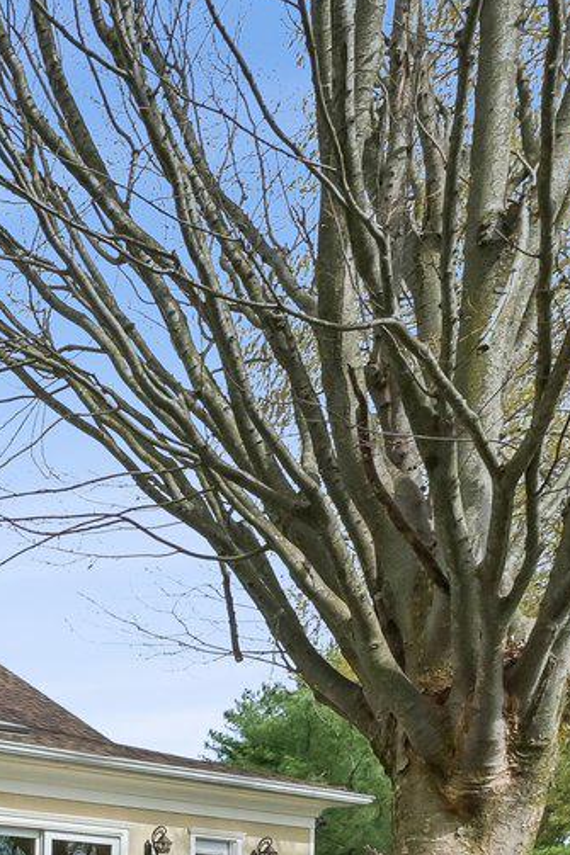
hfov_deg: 17.5
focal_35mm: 57
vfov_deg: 30.9
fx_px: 1355
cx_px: -551
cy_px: 958
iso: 400
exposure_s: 1/640
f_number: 11
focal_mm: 14
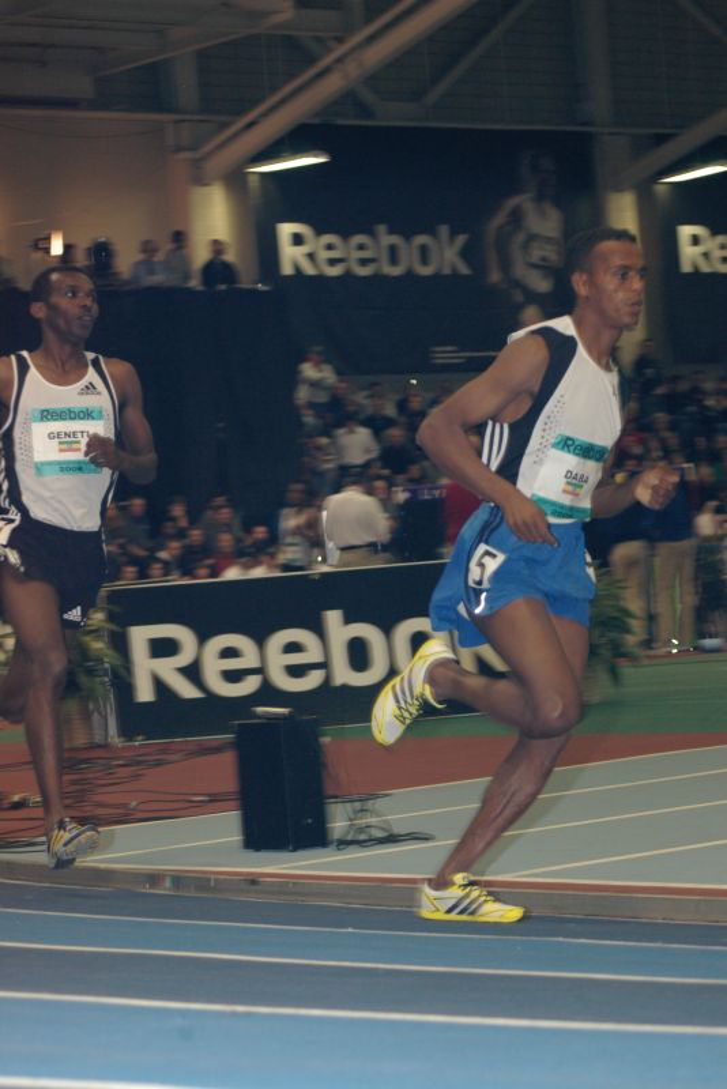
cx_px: 364
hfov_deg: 12.5
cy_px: 544
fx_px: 3314
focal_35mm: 110
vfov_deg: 18.7
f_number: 6.3
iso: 800
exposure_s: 1/125
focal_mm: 73
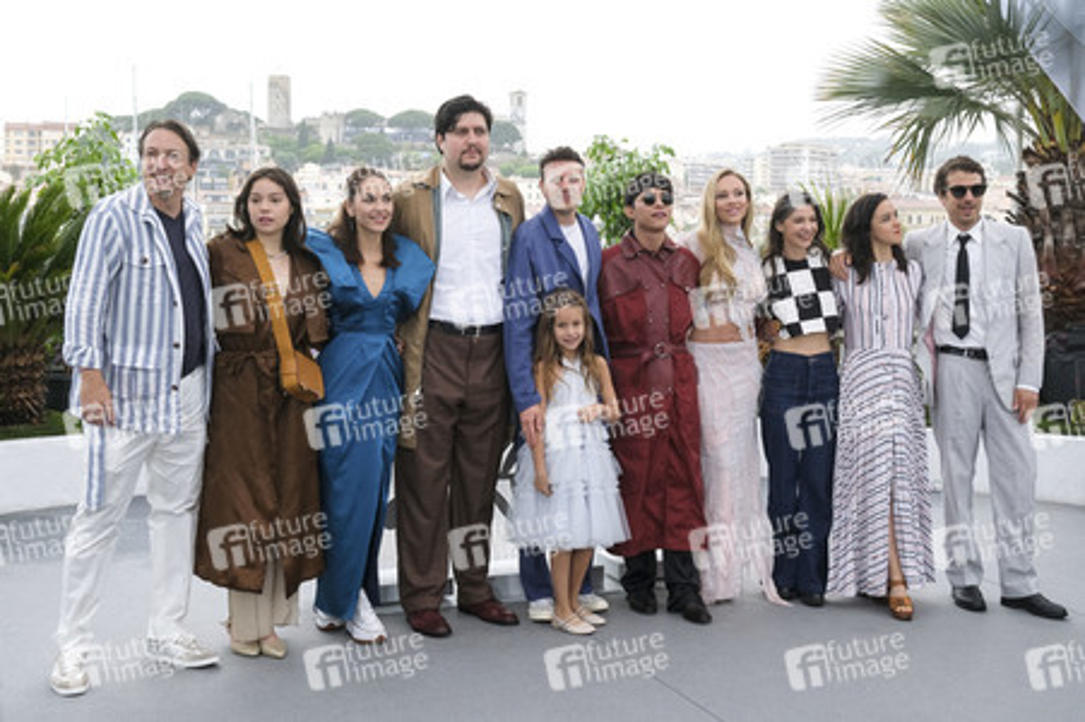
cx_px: 542
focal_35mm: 44
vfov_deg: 30.5
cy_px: 361
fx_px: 1325
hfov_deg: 44.5
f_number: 6.4
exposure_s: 1/200
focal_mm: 29.2
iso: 400
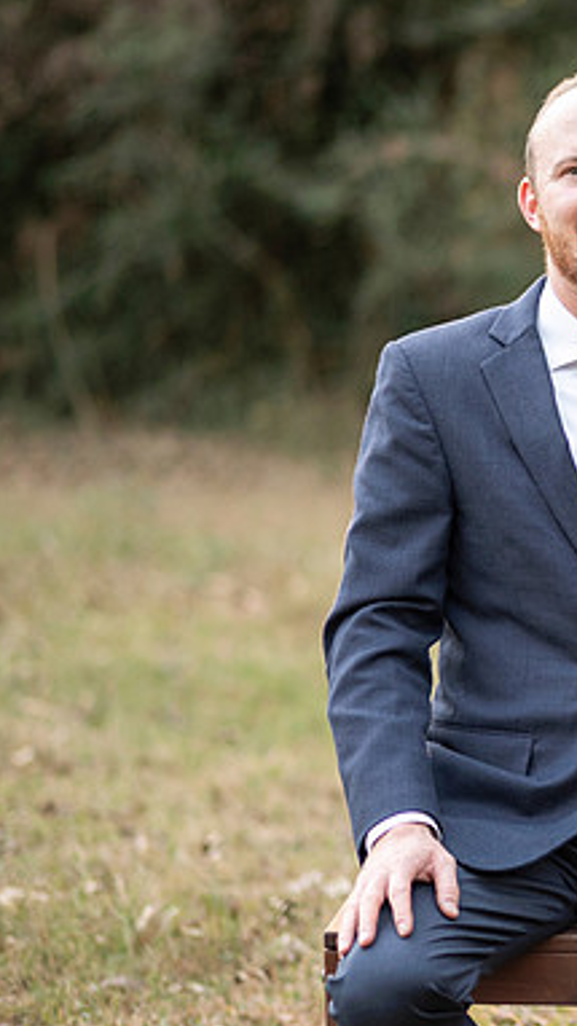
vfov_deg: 14.5
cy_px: 507
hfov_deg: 8.1
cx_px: 810
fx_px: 4024
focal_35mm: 148
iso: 640
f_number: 2
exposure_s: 1/1000
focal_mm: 85
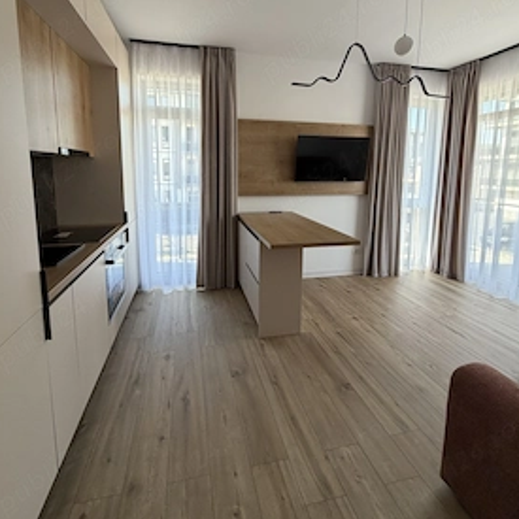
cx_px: 257
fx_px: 305
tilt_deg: -7.9
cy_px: 209
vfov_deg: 79.8
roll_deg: +0.7
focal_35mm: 18
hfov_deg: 80.7
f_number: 2.2
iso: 200
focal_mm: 2.22
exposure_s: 1/121
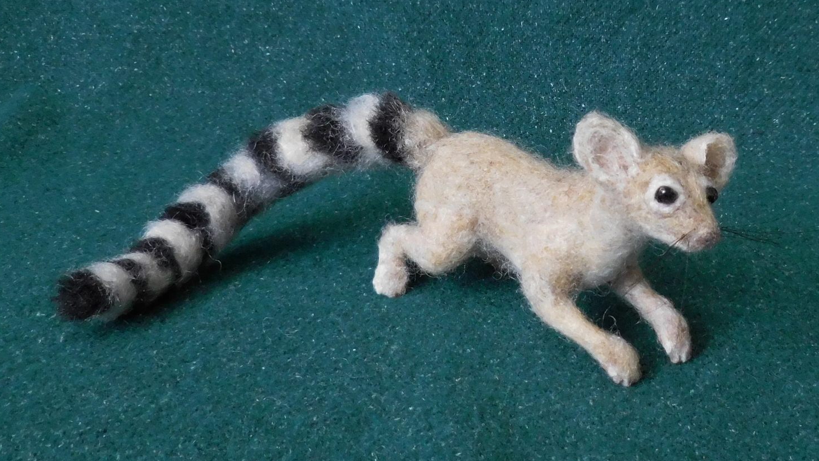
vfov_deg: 41.3
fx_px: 608
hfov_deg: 67.9
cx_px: 405
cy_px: 180
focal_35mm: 28
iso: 400
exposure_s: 1/15
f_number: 3.3
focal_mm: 4.5
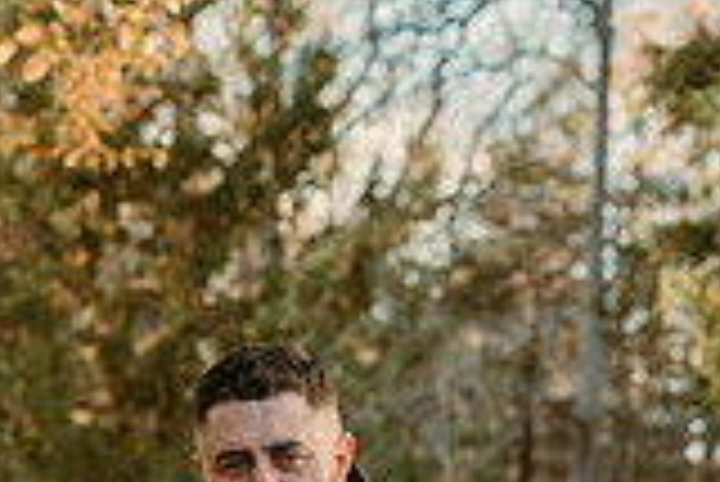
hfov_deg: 15.8
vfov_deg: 9.8
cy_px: 1009
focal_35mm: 129
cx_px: 202
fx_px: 2582
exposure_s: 1/640
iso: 500
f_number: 2.8
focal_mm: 46
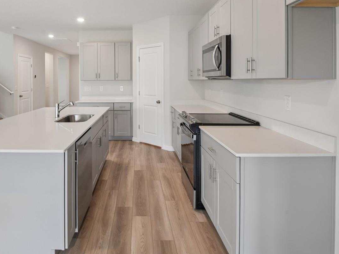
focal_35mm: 23
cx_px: 129
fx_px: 225
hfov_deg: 72.8
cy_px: 86
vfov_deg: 57.6
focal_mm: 16
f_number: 8
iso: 400
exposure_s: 1/15
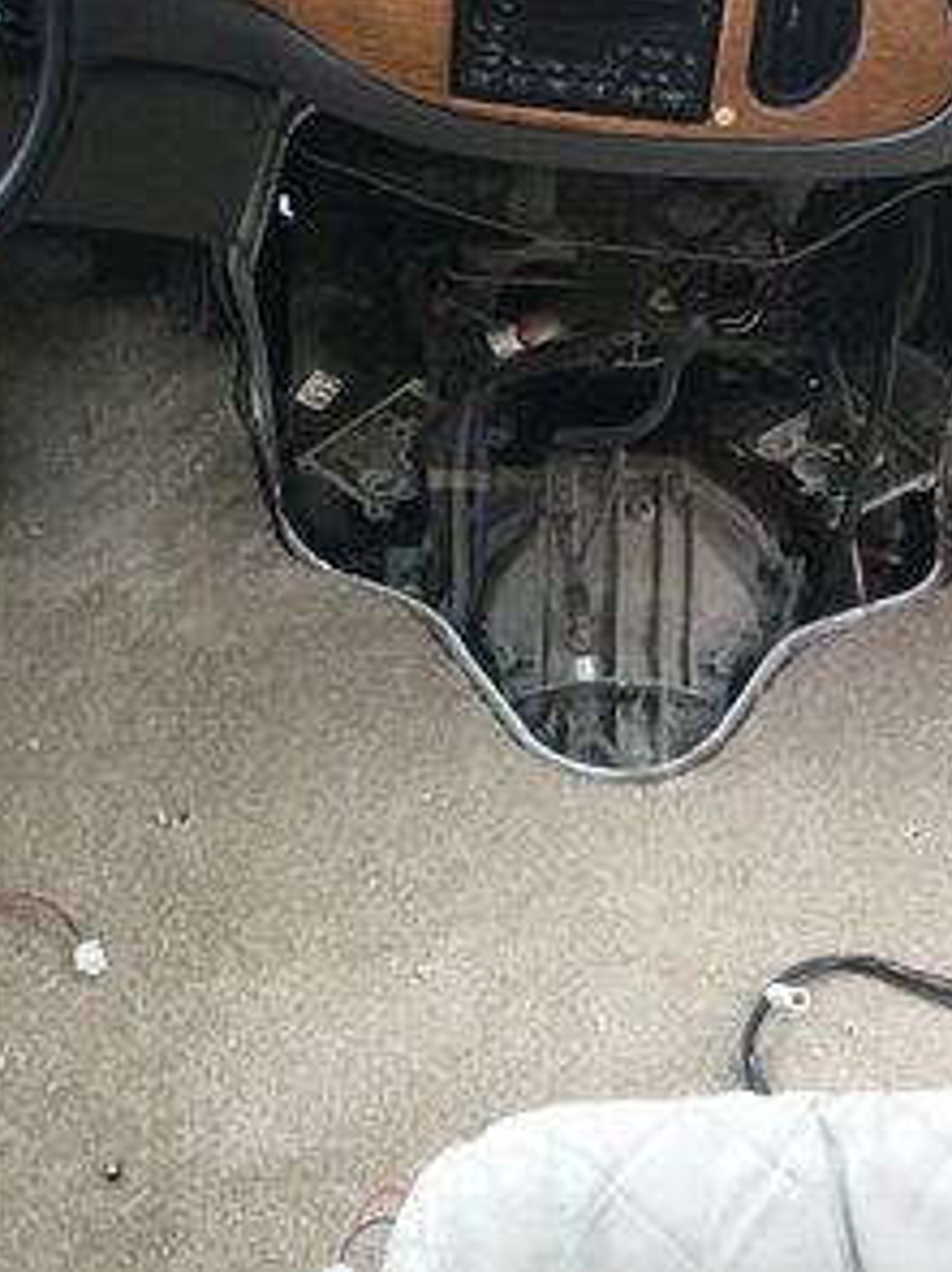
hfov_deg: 34.3
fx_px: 1541
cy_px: 638
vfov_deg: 44.8
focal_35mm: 42
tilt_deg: -49.9
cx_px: 526
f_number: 2.4
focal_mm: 3.3
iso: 40
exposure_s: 1/30
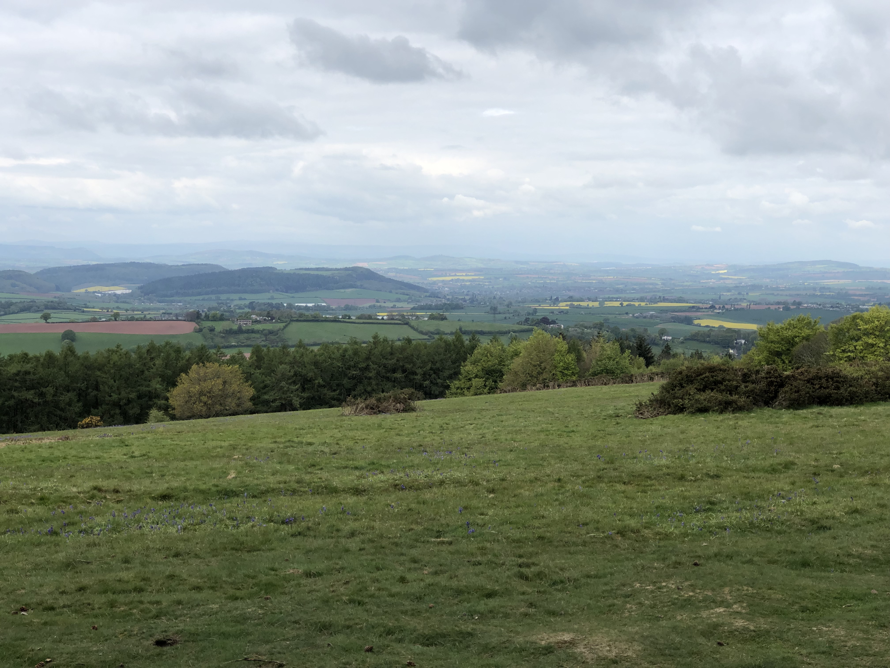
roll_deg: -0.8
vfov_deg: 25.7
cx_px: 445
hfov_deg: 33.8
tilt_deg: -4.0
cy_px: 334
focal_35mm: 57
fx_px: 1466
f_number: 2.8
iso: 20
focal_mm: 6.6
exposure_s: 1/571
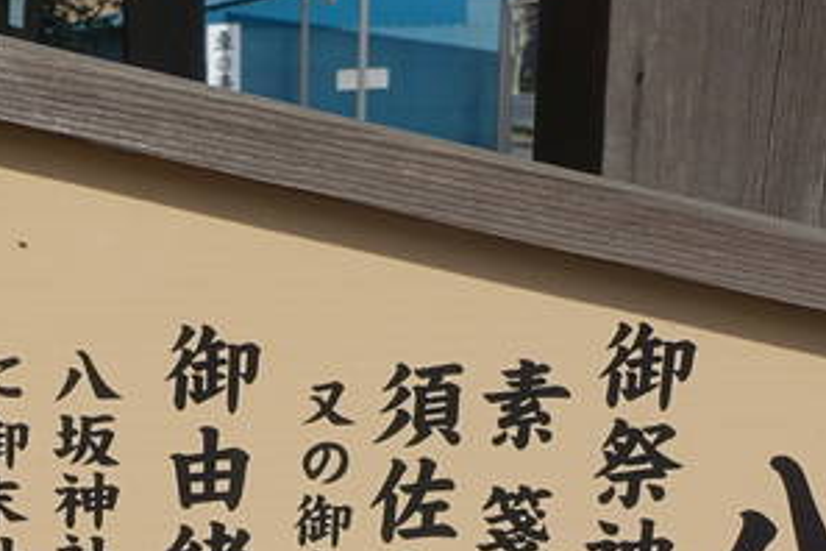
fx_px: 2225
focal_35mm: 97
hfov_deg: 20.4
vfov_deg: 13.5
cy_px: 762
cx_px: 8
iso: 125
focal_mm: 8.8
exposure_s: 1/125
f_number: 5.6
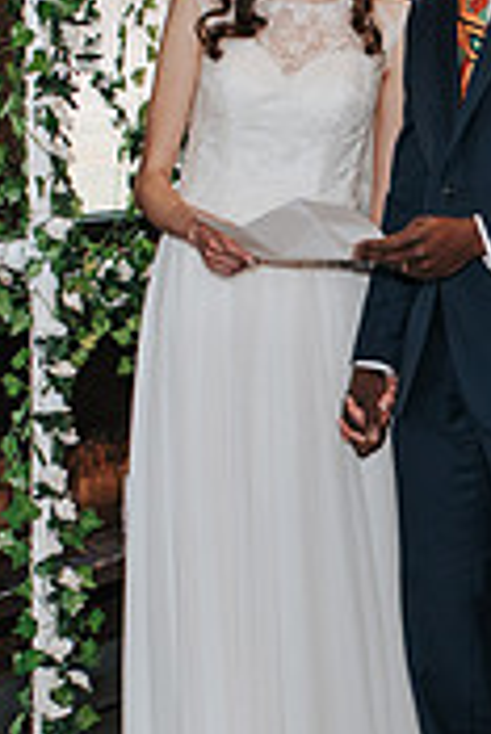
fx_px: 3083
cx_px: 505
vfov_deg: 13.6
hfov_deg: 9.0
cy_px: 453
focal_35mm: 151
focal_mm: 35
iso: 1000
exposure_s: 1/160
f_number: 2.8
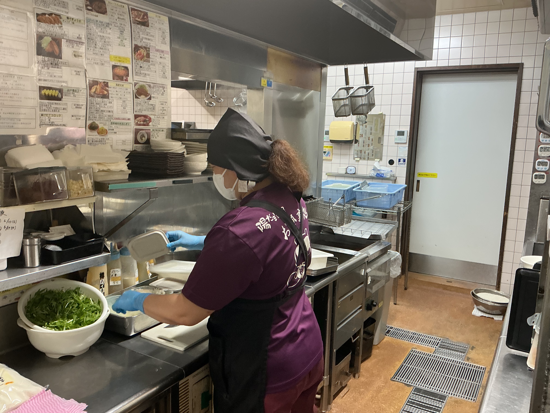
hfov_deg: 61.7
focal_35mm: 29
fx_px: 461
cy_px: 206
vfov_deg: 48.2
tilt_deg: -11.7
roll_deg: -0.5
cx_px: 275
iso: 125
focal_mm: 3
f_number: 1.8
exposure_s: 1/60
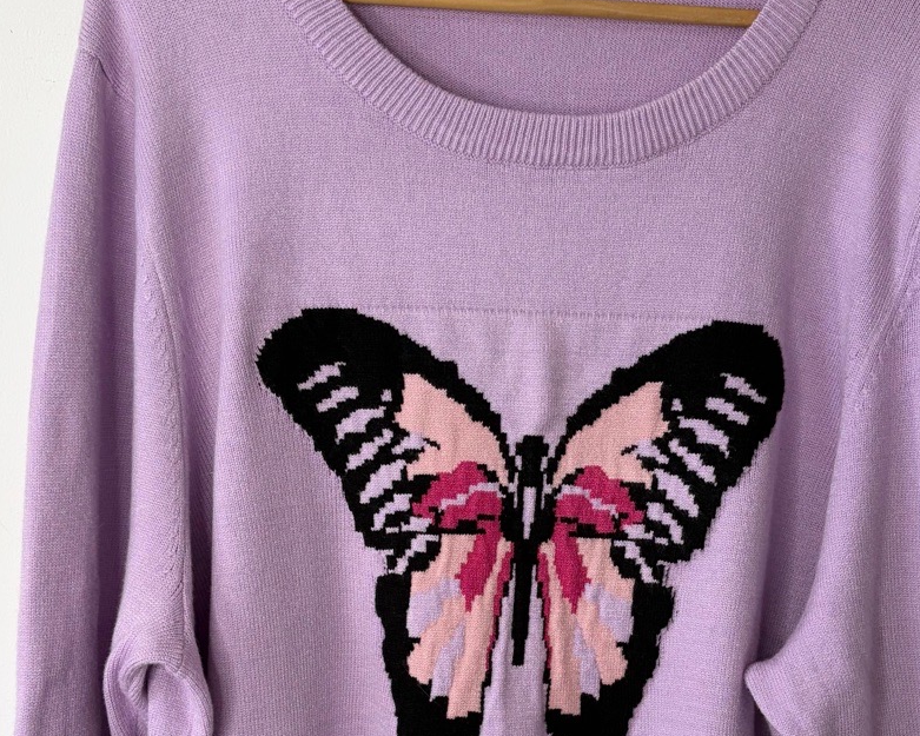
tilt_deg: -8.3
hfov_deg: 36.0
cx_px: 478
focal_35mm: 52
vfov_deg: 28.8
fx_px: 1416
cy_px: 535
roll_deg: -1.1
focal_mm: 5.96
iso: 50
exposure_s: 1/122
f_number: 1.6
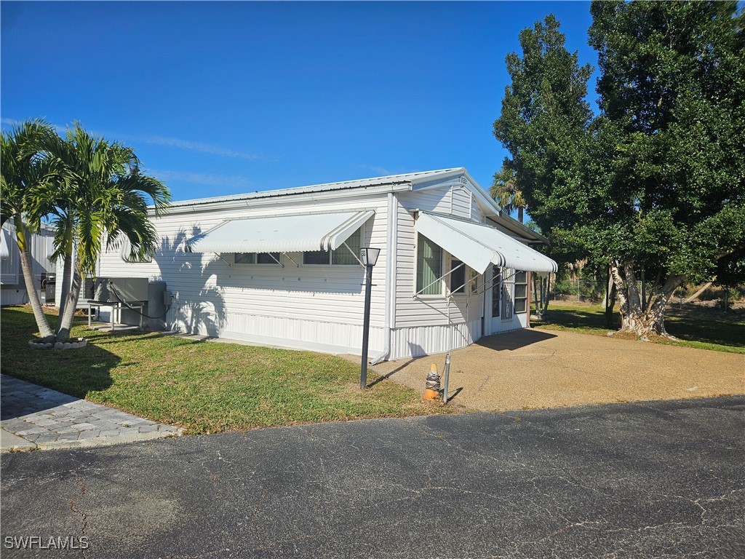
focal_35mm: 23
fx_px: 495
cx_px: 372
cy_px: 280
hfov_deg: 73.9
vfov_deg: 58.9
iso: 25
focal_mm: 5.4
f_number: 1.8
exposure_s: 1/3550
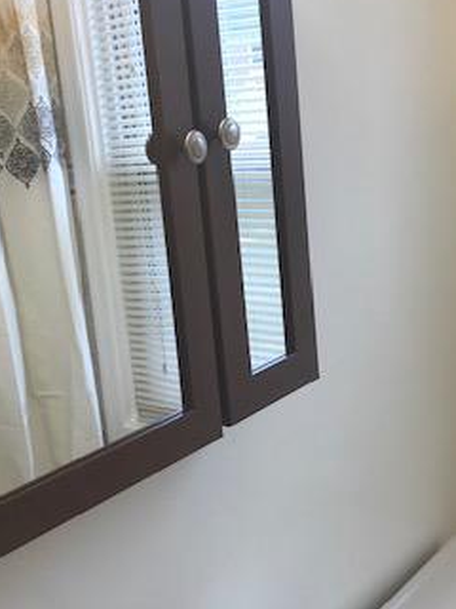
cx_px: 238
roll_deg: +5.7
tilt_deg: -15.4
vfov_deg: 34.2
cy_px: 369
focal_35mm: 56
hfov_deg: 26.1
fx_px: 984
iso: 32
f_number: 1.8
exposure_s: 1/60
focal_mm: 3.99
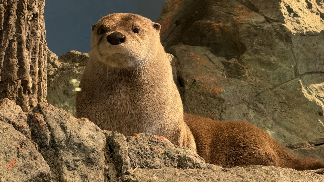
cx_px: 174
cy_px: 73
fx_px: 1160
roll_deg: +0.0
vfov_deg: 9.0
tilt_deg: +9.9
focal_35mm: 135
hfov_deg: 15.9
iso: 400
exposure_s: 1/60
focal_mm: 16.89
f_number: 2.8
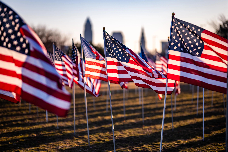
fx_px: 665
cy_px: 76
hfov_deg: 19.5
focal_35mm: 105
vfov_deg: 13.0
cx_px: 114
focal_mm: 105
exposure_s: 1/4000
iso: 100
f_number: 1.4
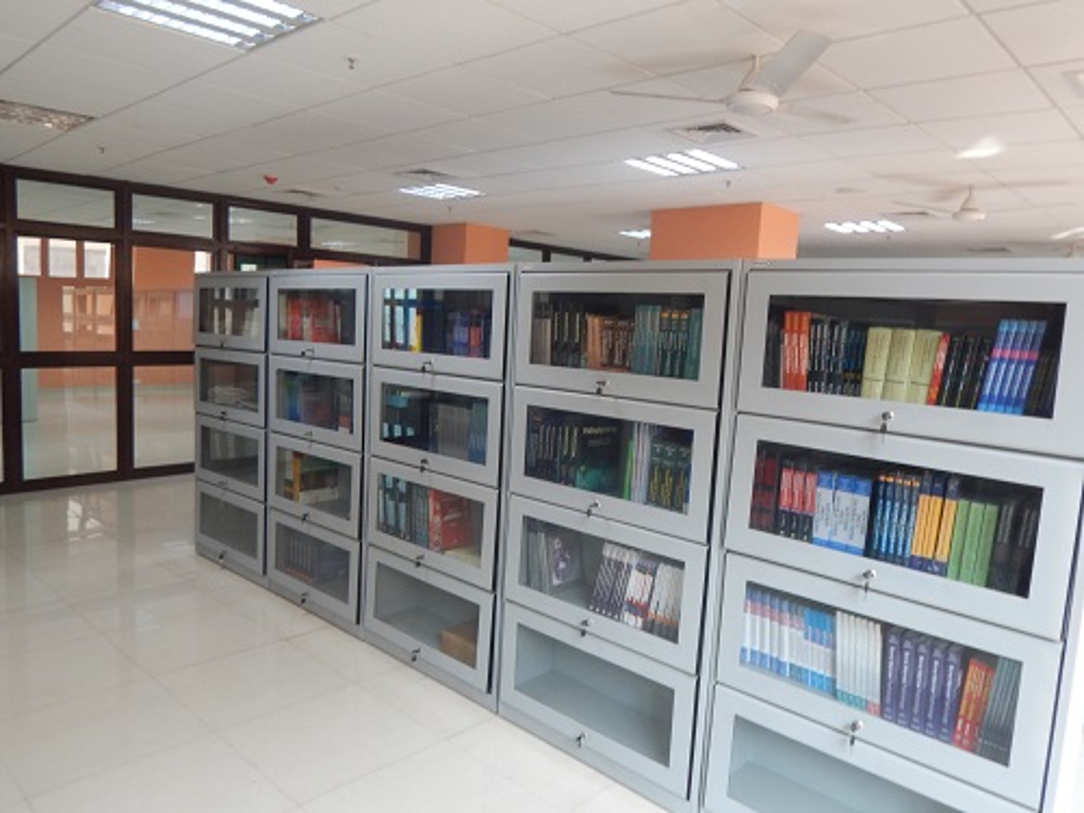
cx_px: 542
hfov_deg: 69.4
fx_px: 783
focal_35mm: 25
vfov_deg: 54.9
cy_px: 406
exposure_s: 1/30
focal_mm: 4.5
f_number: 3.1
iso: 180
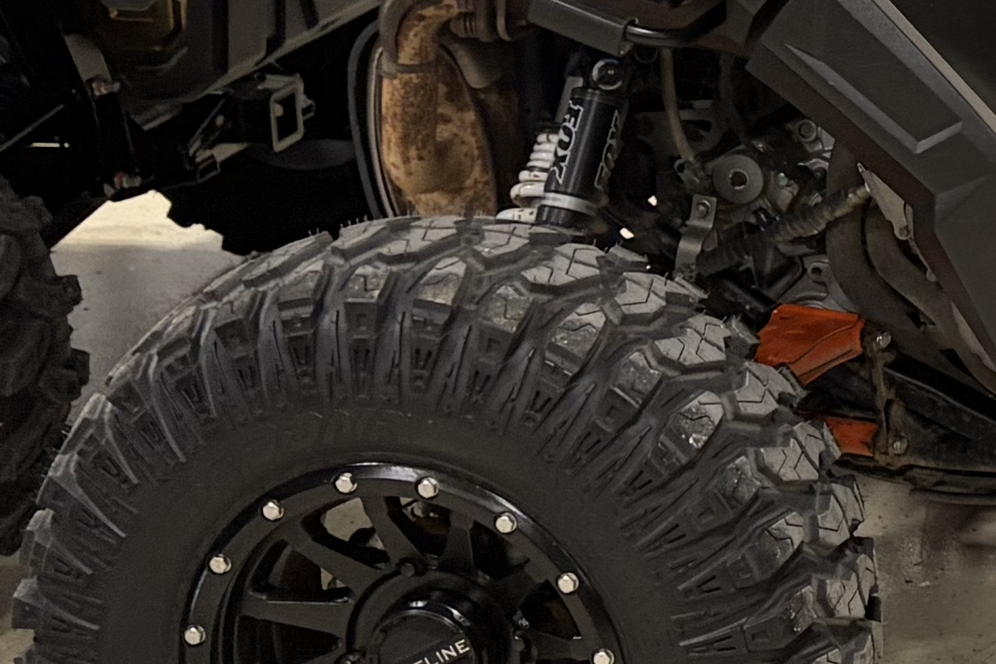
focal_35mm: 114
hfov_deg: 16.0
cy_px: -149
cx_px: 1612
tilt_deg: -12.3
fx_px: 3153
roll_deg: +0.5
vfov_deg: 11.7
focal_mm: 5.96
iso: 160
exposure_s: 1/60
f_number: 1.6
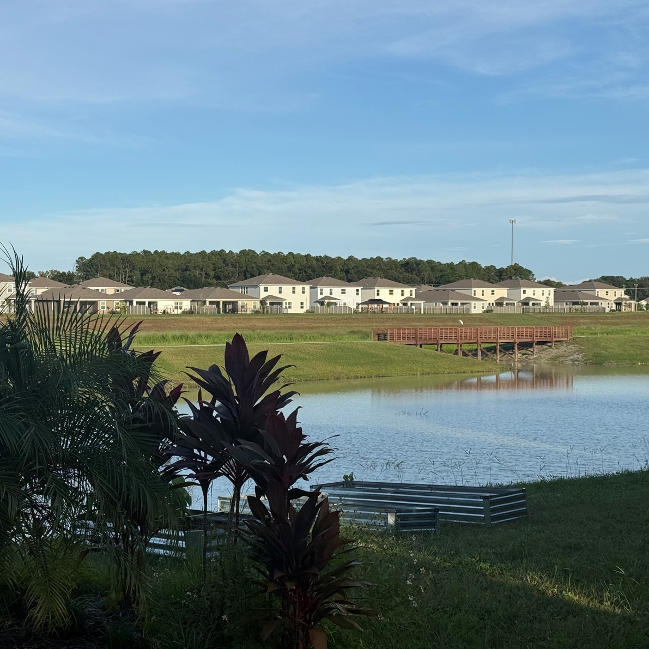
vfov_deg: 30.0
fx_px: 1209
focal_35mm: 57
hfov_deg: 30.0
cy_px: 323
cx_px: 313
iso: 64
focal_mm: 6.76
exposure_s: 1/4878
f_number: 1.78
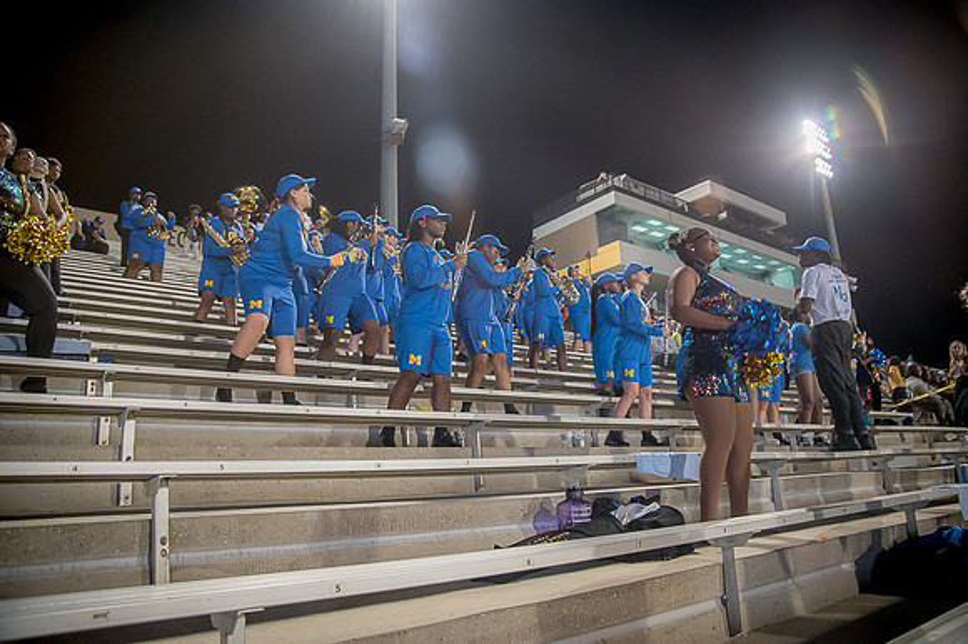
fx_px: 645
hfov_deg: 73.8
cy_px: 322
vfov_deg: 53.1
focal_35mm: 24
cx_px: 484
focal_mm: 24
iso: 2000
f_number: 4
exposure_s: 1/200
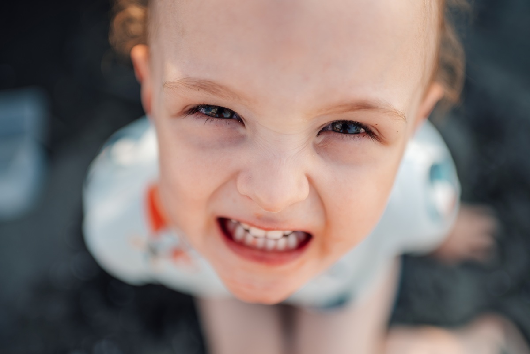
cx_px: 265
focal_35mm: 35
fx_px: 515
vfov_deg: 37.9
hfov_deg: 54.4
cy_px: 177
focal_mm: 35
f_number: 1.8
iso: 50
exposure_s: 1/250
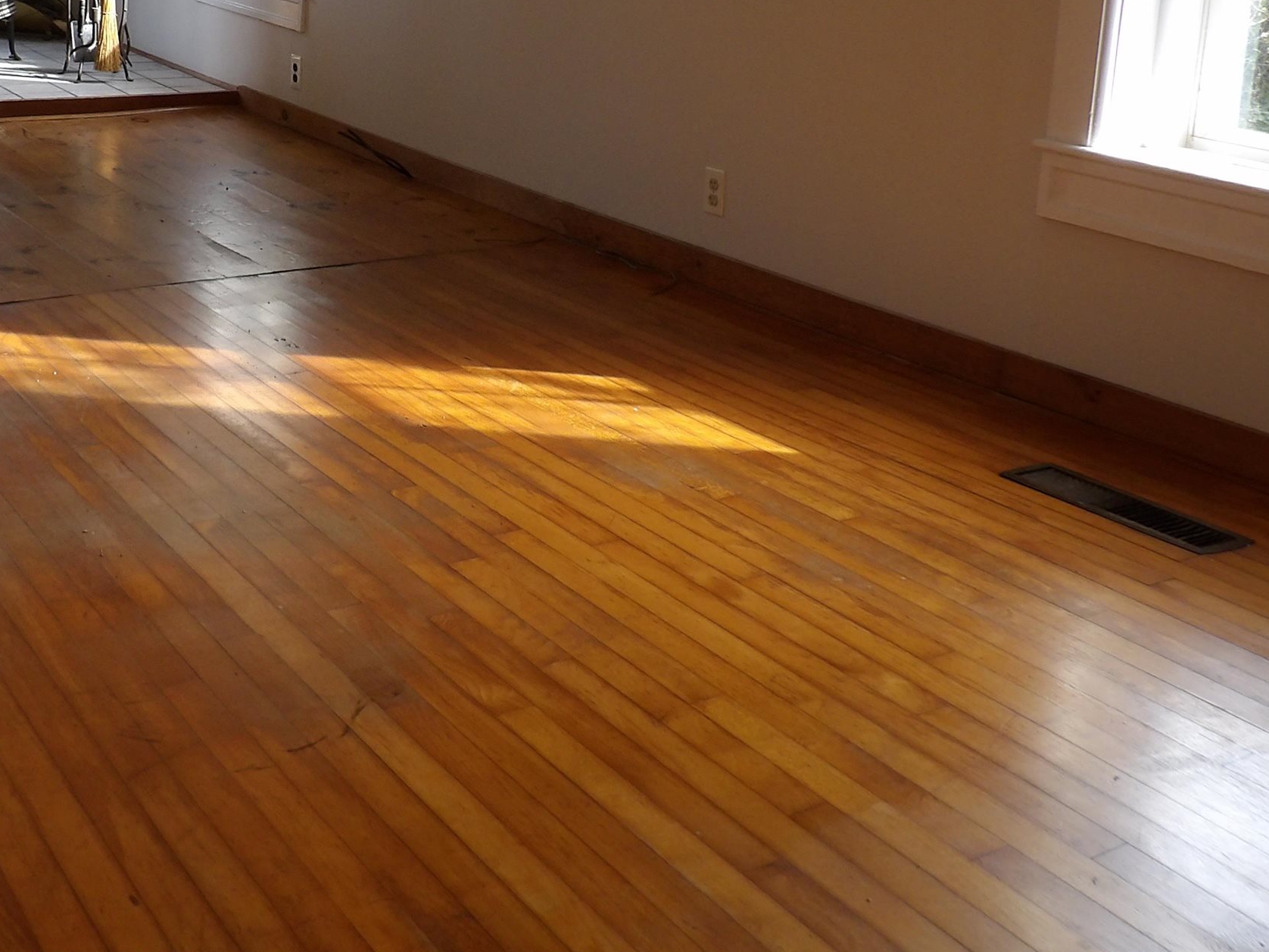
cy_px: 162
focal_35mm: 44
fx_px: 1613
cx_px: 330
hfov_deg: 41.8
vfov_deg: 31.8
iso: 103
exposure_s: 1/33
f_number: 3.2
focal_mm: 4.3
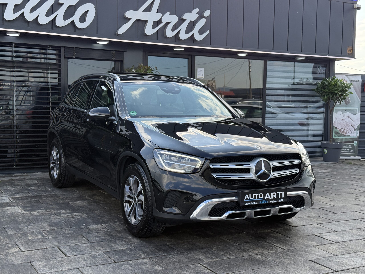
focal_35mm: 48
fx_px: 506
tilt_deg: -2.0
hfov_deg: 39.7
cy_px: 137
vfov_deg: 30.3
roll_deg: -1.7
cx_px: 182
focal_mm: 6.76
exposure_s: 1/987
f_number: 1.78
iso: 80
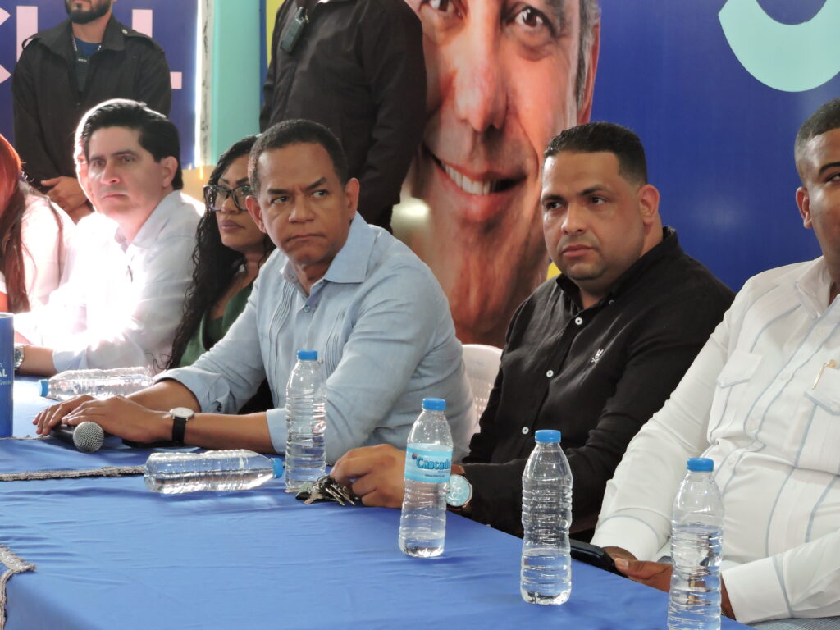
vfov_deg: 14.1
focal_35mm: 105
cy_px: 315
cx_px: 420
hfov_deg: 18.7
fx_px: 2548
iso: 800
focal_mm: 18.7
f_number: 4.2
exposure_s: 1/15
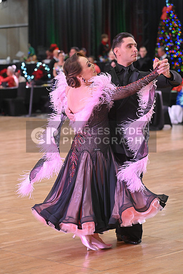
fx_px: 838
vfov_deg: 18.6
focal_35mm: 110
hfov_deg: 12.5
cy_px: 137
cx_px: 92
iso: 3200
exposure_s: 1/400
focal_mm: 110
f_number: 4.5
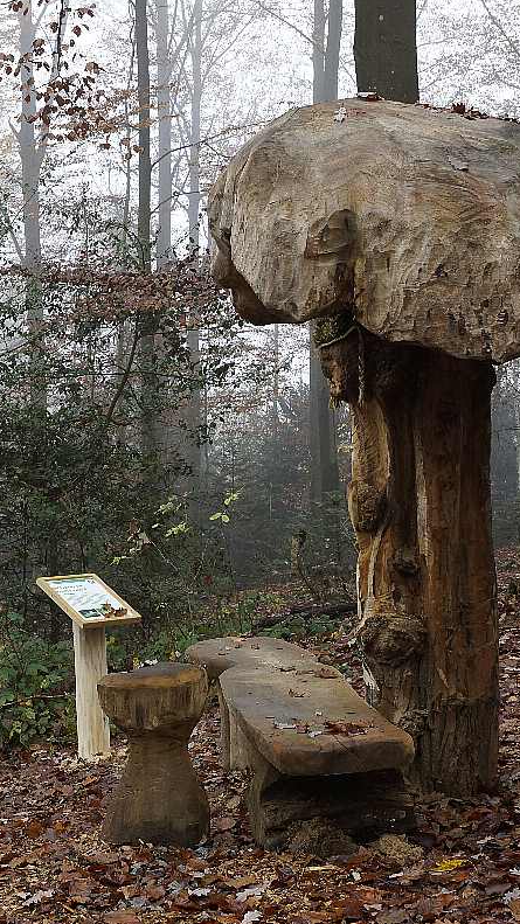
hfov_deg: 19.2
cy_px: 464
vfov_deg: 33.8
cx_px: 77
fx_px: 1520
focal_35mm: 62
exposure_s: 1/60
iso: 400
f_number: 7.1
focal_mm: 26
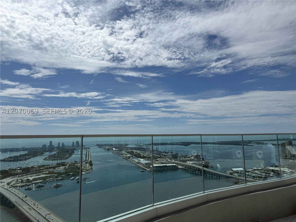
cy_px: 111
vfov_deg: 56.8
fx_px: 205
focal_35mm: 24
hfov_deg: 71.6
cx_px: 148
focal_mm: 6.76
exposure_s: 1/14286
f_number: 1.78
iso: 50
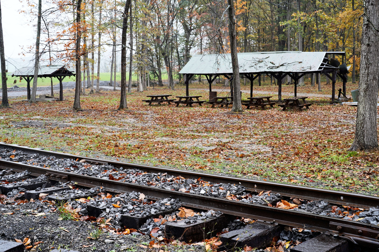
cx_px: 190
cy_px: 126
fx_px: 526
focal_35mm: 50
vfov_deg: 27.0
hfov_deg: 39.6
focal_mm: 50
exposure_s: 1/5
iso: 100
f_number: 11
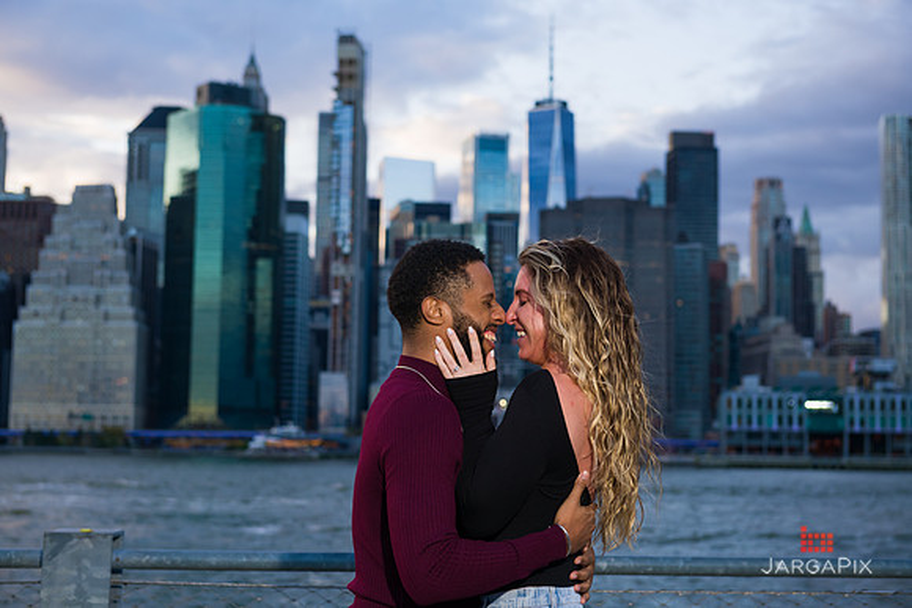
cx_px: 456
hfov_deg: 34.5
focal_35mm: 58
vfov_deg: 23.4
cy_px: 304
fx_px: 1470
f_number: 4
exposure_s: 1/200
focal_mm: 58
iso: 250
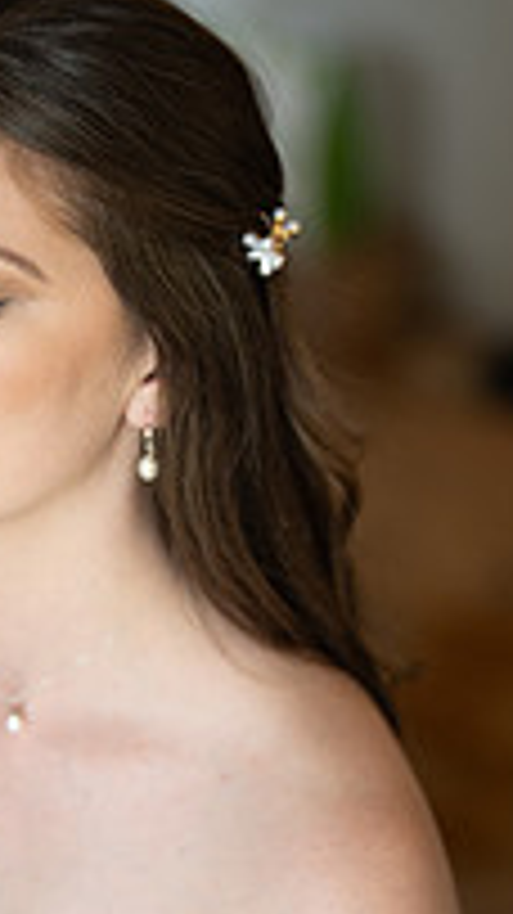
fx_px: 2809
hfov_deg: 10.3
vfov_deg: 18.5
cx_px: -76
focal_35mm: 116
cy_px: 527
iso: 400
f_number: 1.3
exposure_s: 1/320
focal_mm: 50
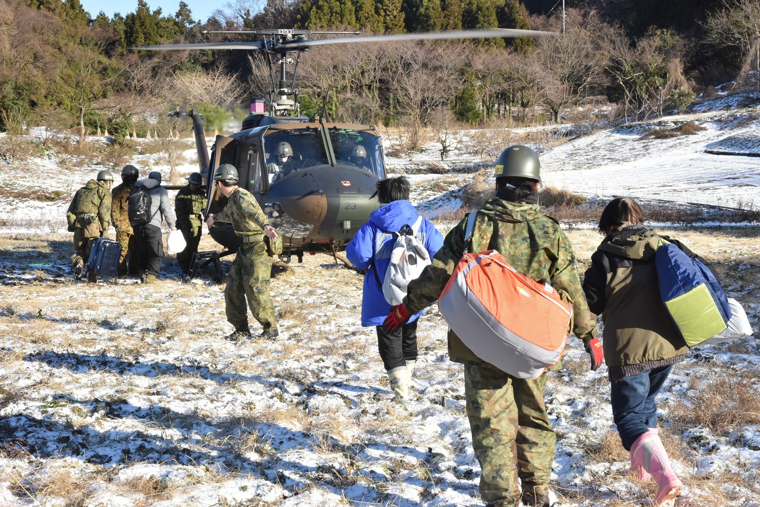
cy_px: 254
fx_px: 1309
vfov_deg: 21.9
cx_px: 380
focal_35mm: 62
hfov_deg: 32.4
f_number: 22
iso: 2500
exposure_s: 1/320
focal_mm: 62
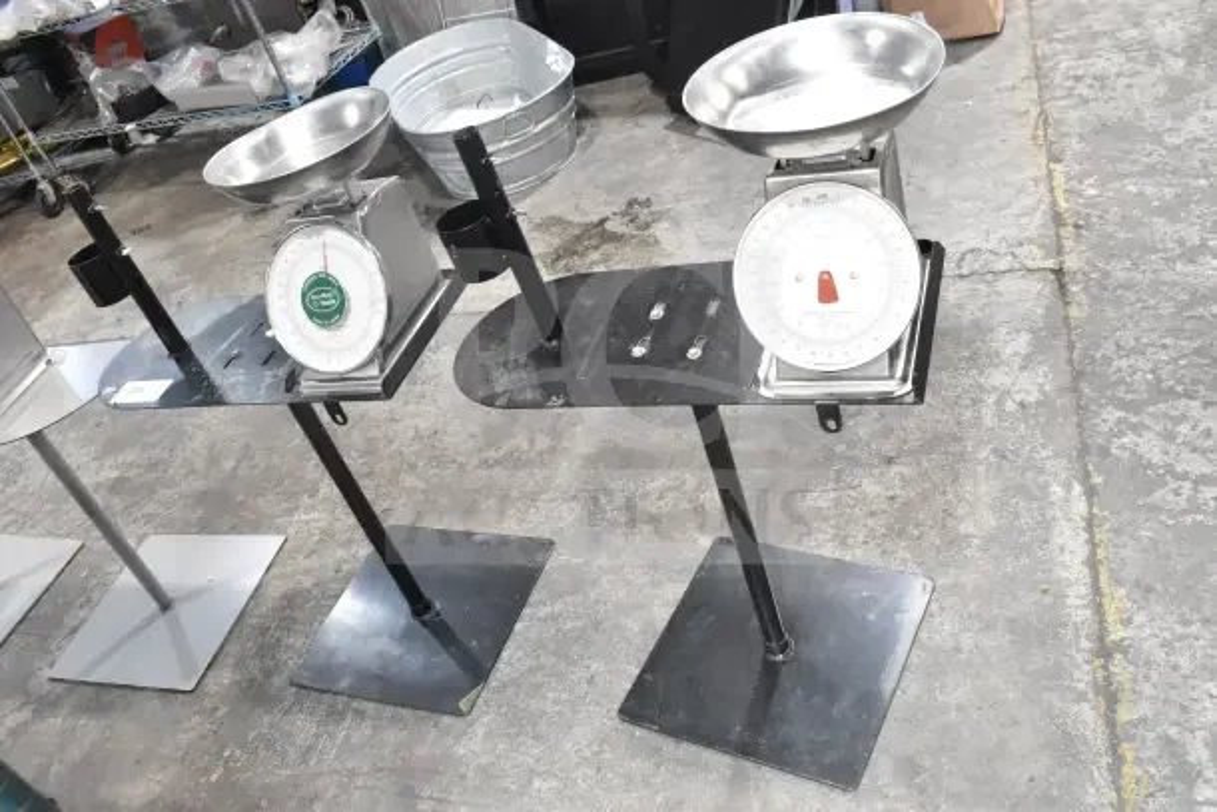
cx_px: 608
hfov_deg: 61.9
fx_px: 1014
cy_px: 406
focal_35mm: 30
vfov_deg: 43.6
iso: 6400
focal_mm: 20
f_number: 7.1
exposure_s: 1/160
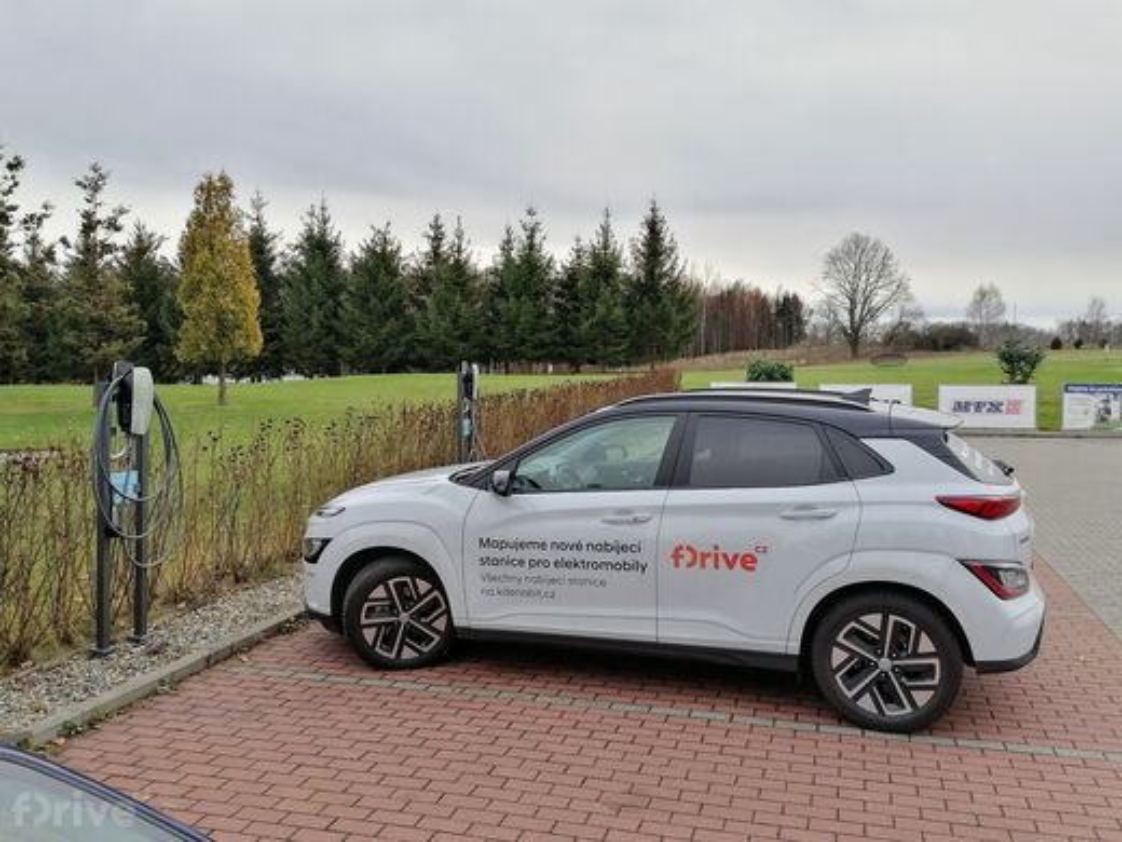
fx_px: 1005
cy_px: 421
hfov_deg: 58.4
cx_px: 561
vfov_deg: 45.4
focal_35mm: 31
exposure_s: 1/384
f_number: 1.8
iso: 50
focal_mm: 5.3
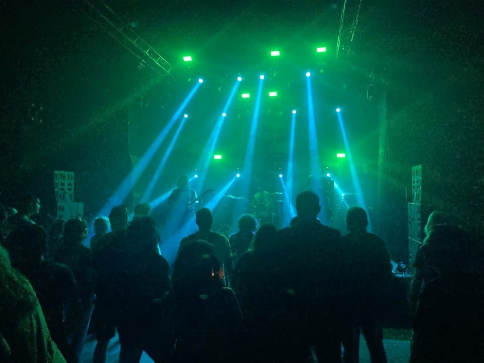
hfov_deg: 63.4
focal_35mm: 28
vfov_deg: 49.8
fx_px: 392
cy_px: 182
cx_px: 242
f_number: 1.8
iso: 320
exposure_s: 1/49
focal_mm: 3.99
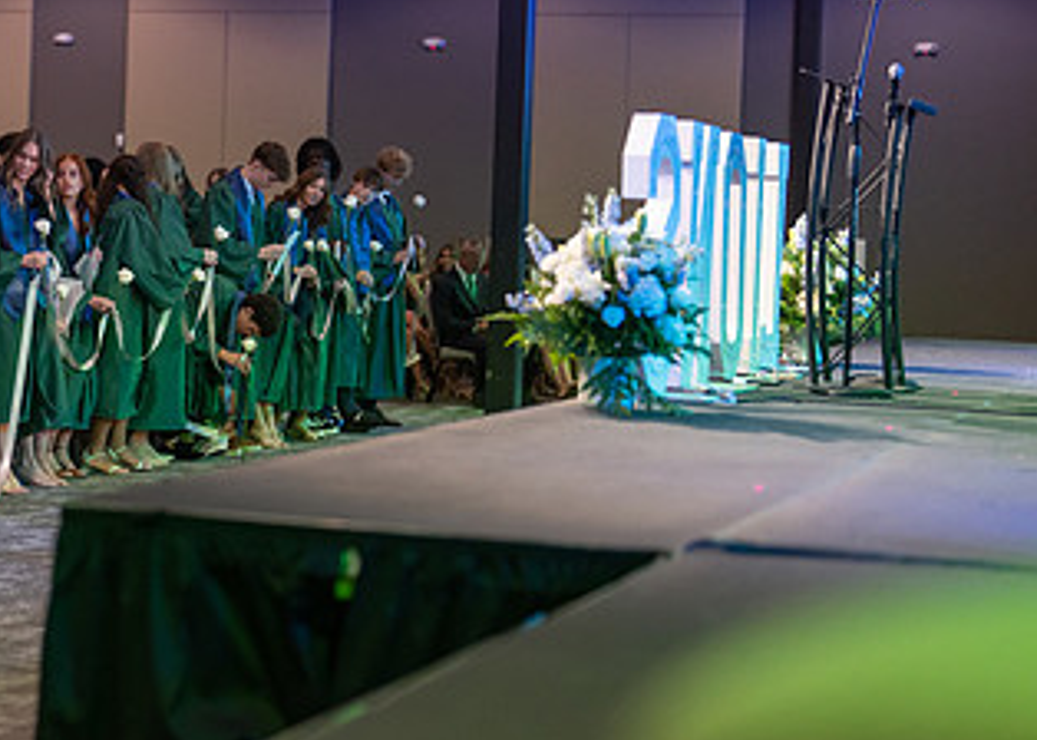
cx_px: 119
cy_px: 271
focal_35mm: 98
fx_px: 2885
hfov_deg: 20.0
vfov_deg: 14.6
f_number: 1.2
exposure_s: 1/400
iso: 1600
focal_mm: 50
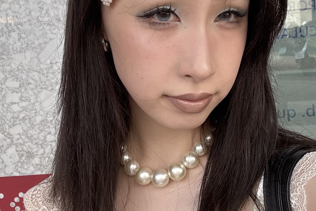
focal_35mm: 49
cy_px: 85
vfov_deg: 27.5
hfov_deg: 40.3
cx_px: 179
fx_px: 430
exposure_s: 1/121
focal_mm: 2.69
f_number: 1.9
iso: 20
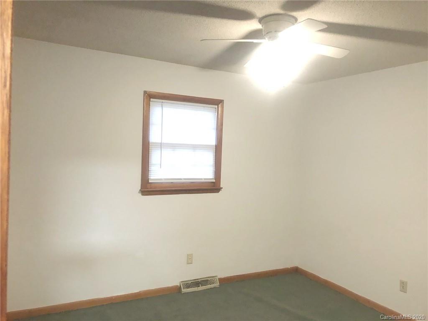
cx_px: 214
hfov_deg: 61.7
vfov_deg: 48.2
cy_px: 160
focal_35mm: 29
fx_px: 359
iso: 125
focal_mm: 3.99
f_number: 1.8
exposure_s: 1/4
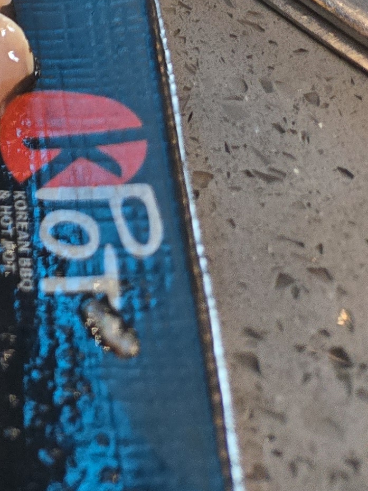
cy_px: -279
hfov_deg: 11.9
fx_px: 1403
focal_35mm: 99
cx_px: -532
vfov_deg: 17.5
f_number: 1.8
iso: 500
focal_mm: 5.4
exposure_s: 1/120
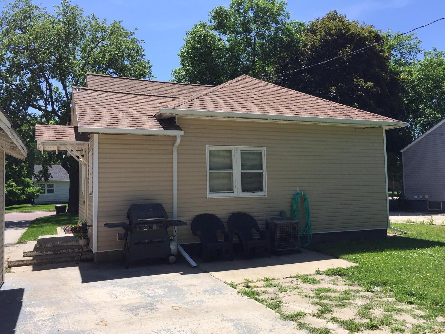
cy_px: 167
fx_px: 373
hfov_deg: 61.7
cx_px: 222
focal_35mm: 29
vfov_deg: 48.2
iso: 32
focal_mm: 4.15
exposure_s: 1/1799
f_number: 2.2
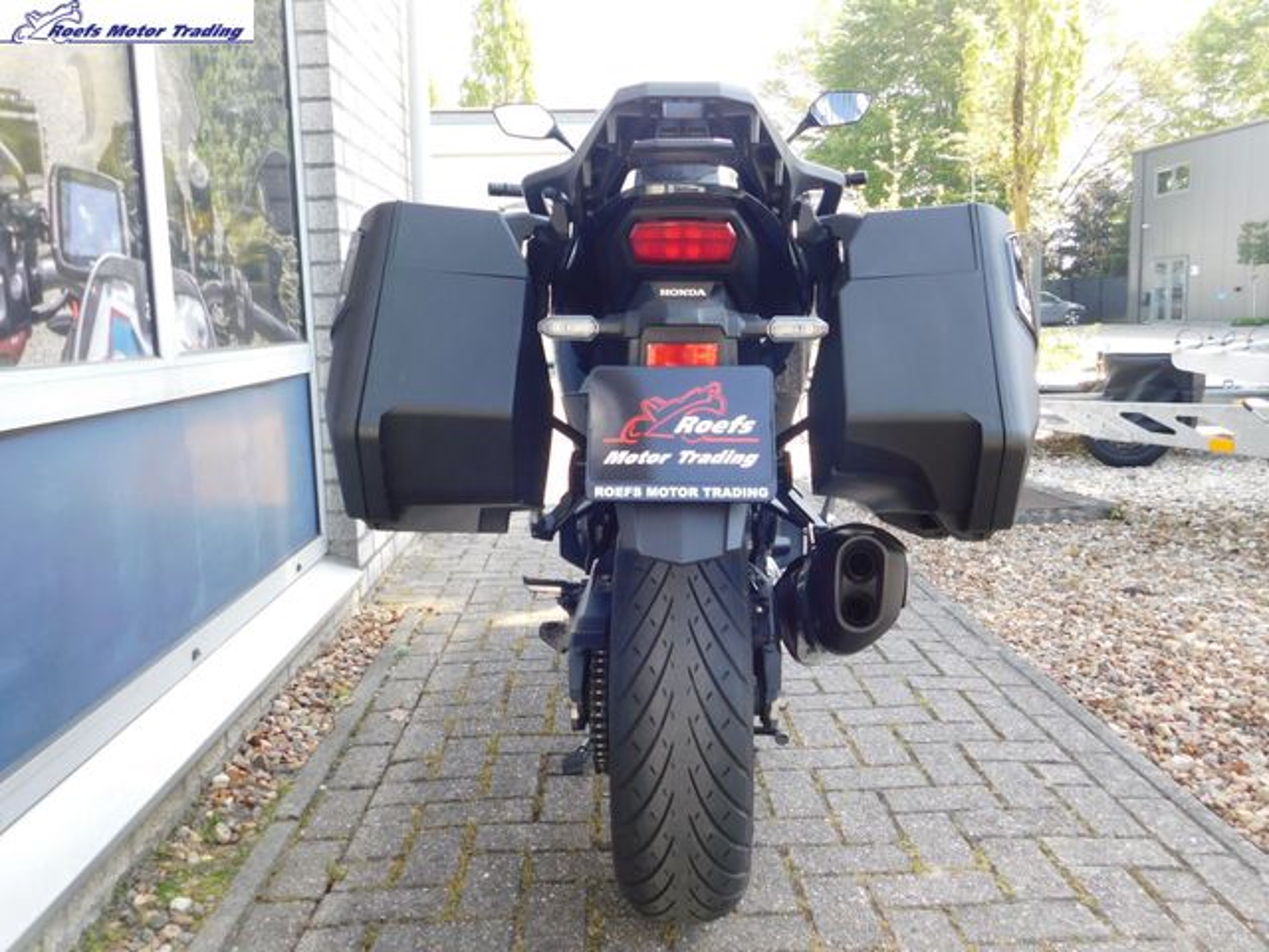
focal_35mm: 30
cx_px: 634
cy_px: 476
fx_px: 1100
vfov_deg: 46.8
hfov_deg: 60.0
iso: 125
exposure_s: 1/100
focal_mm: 5.3
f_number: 3.2
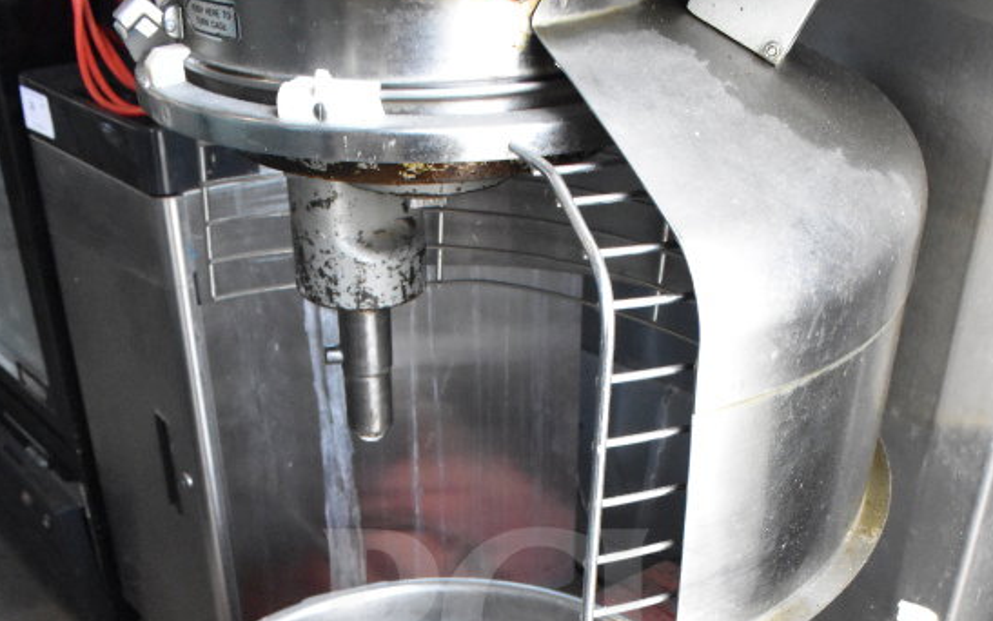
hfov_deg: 43.5
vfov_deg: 26.0
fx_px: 1245
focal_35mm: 46
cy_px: 673
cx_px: 485
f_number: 8
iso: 6400
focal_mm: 18
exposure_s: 1/250
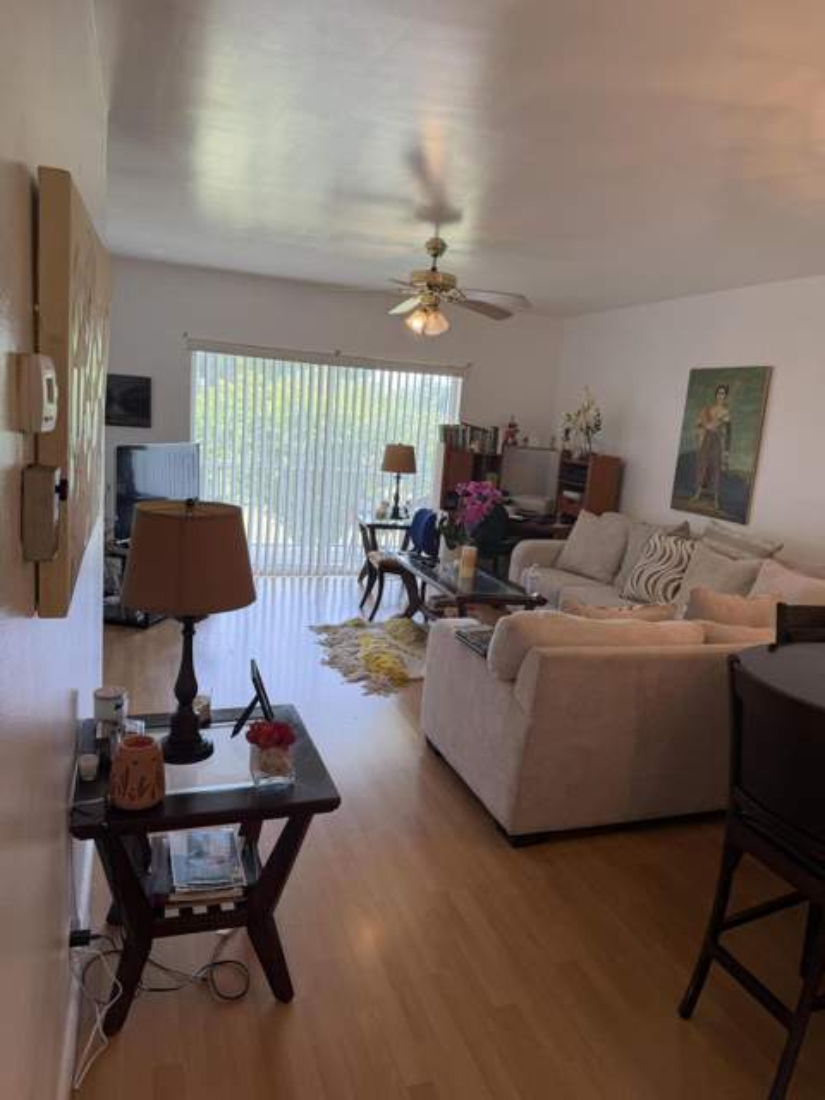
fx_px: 763
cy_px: 550
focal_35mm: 24
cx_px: 412
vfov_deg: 71.6
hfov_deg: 56.8
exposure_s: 1/121
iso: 100
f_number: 1.78
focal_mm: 6.76
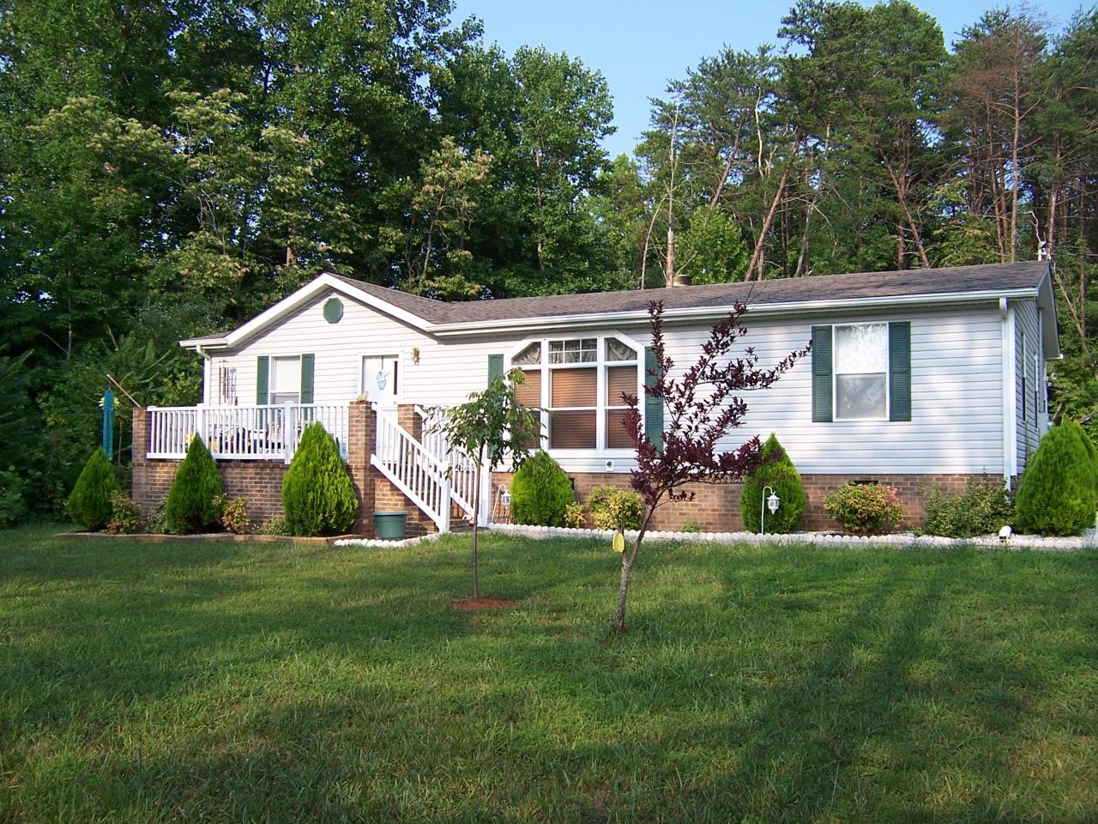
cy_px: 412
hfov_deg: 55.4
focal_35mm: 33
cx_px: 549
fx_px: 1047
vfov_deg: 42.9
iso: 80
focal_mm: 5.5
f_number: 3.4
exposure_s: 1/500
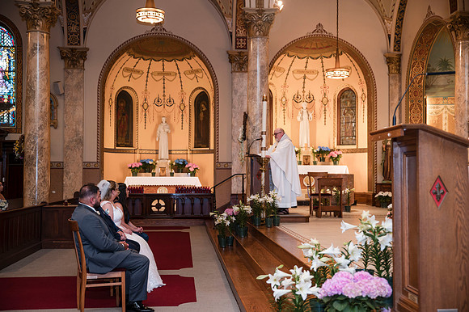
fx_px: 655
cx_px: 234
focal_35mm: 50
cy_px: 156
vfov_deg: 26.8
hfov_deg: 39.4
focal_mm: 50
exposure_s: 1/80
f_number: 2.8
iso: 800
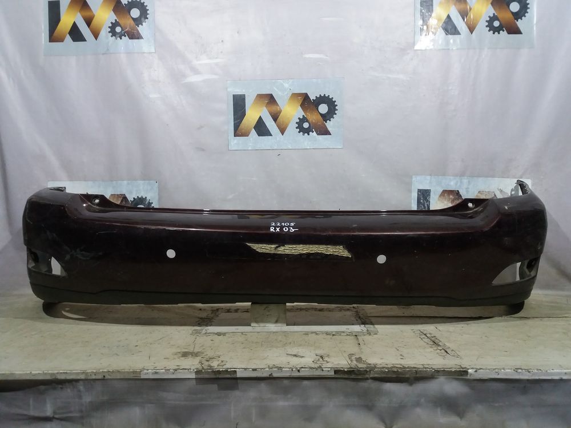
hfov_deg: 63.4
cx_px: 286
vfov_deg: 49.7
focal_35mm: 28
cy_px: 214
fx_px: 462
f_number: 1.9
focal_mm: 3.7
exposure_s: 1/25
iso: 160
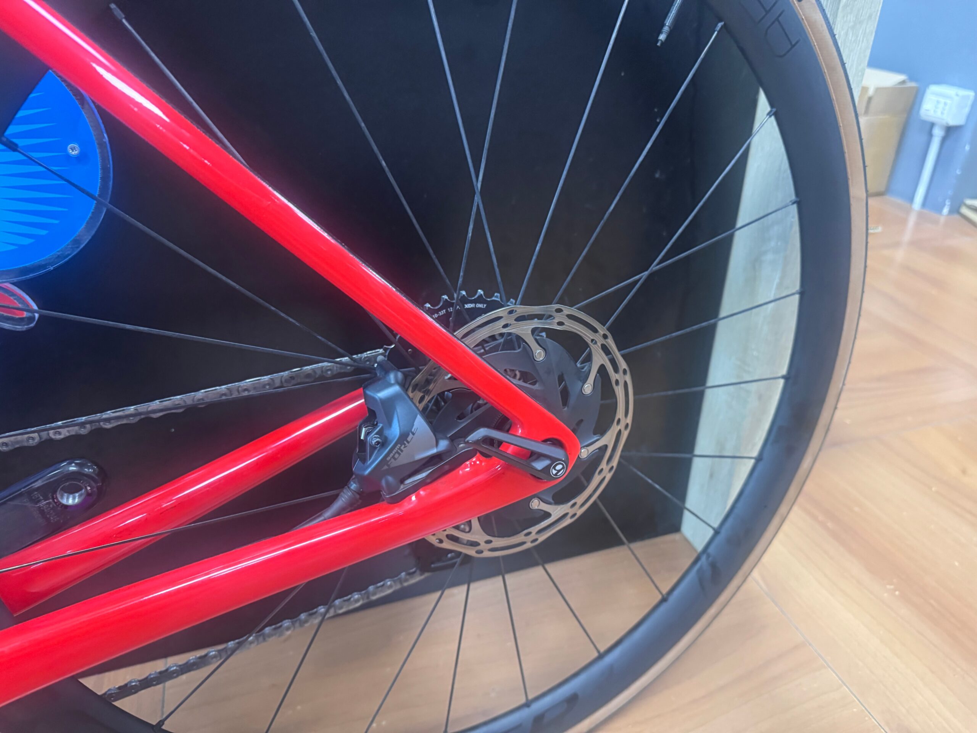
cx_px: 488
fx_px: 677
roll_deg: -0.1
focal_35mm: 24
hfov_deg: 71.6
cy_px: 366
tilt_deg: -30.5
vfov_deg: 56.8
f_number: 1.78
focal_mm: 6.76
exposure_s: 1/50
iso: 640
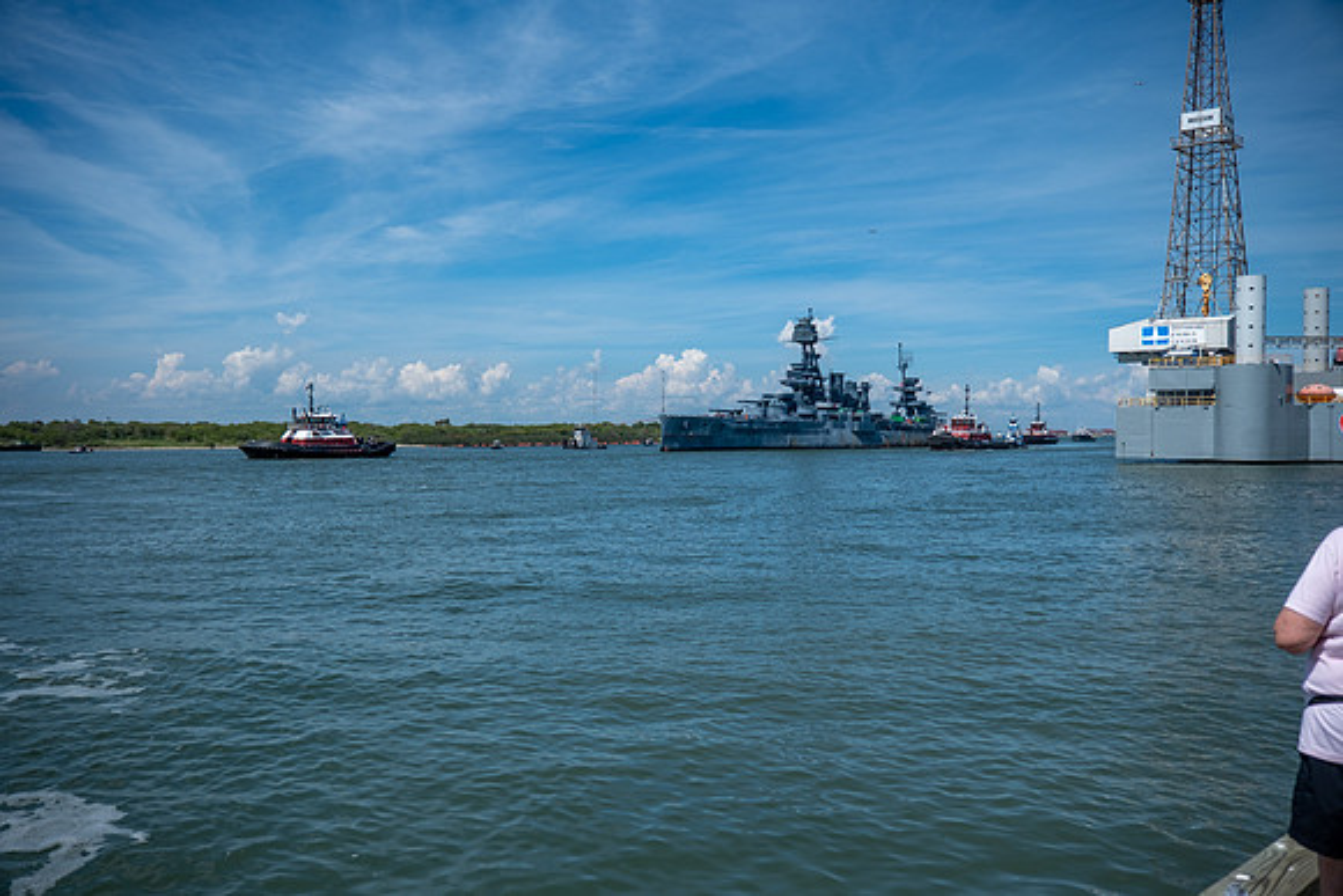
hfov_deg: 61.9
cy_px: 448
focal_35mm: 30
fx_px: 1119
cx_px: 672
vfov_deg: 43.6
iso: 160
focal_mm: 20.2
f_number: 4
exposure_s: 1/2500
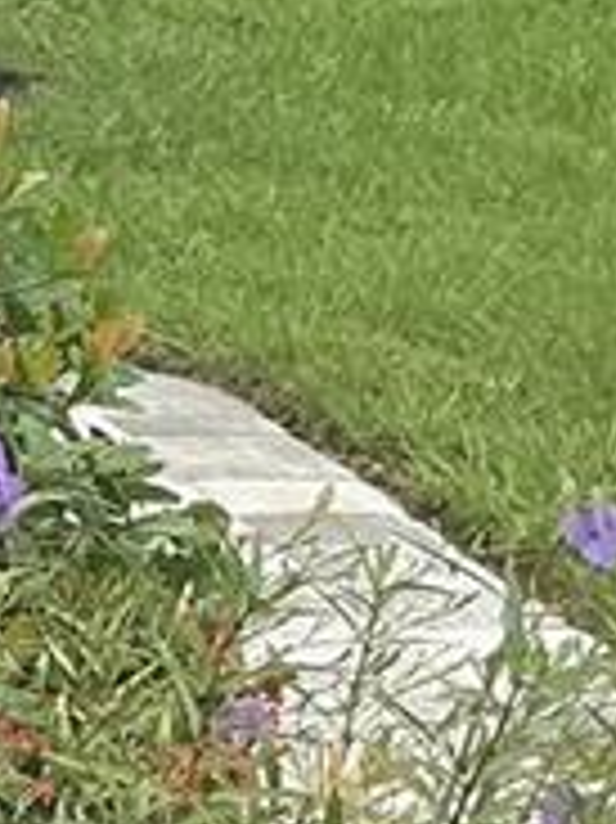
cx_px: -872
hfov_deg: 7.3
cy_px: -158
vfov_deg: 10.3
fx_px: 4513
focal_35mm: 190
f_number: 1.8
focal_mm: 3
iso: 25
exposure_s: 1/666
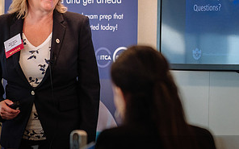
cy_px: 52
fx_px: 2736
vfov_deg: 3.1
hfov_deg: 5.0
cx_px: 140
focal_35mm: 420
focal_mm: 140
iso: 800
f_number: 2.8
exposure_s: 1/250
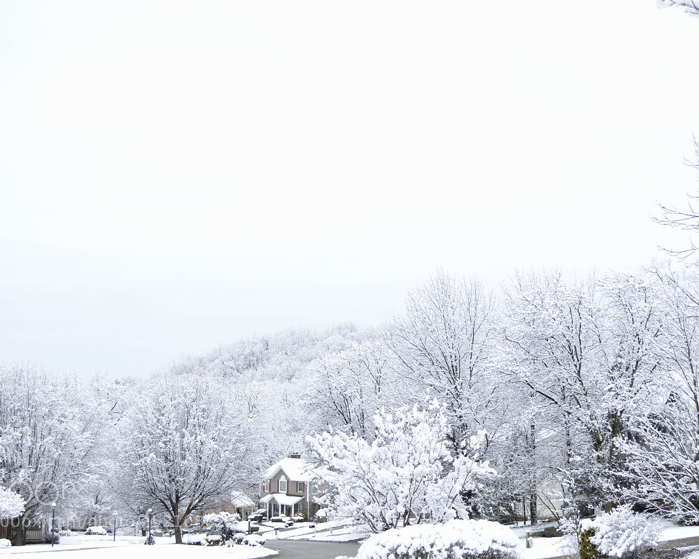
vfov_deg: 27.6
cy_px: 280
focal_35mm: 55
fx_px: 1138
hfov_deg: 34.1
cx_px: 383
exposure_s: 1/250
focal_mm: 32
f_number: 5.6
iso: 200
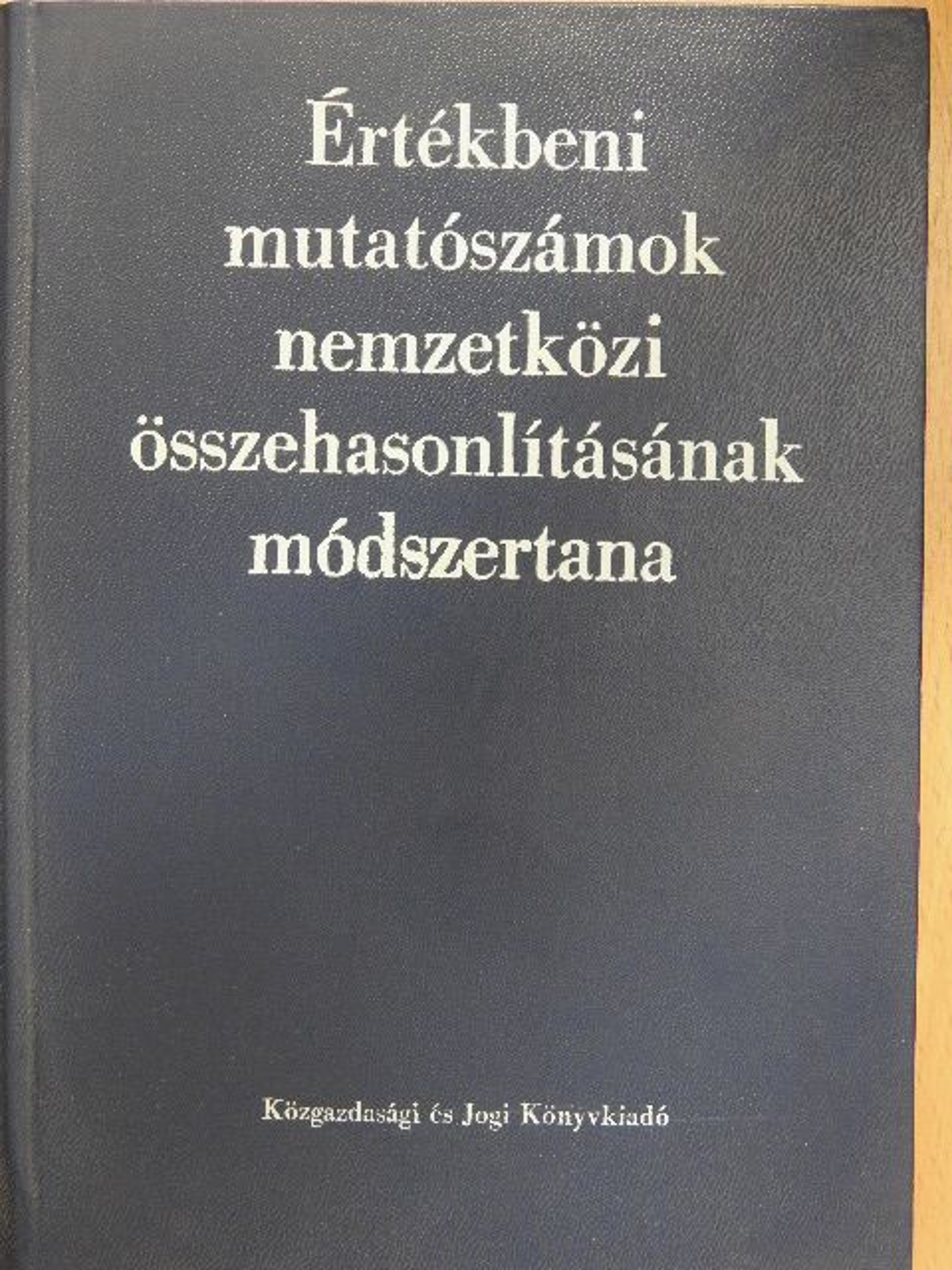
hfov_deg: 26.6
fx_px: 2017
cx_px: 476
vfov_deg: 34.9
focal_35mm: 55
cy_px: 635
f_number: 4
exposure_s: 1/6
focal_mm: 9.9
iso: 800
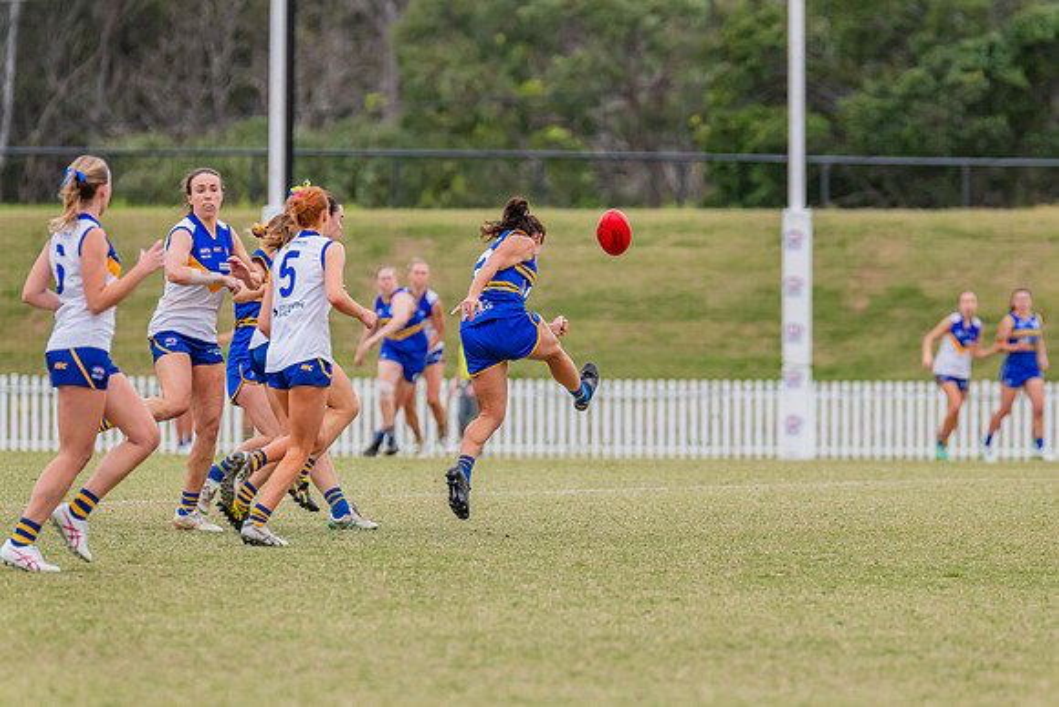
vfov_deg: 3.1
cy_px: 371
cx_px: 556
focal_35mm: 441
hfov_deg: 4.7
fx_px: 12989
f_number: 7.1
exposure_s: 1/1250
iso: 800
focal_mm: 420
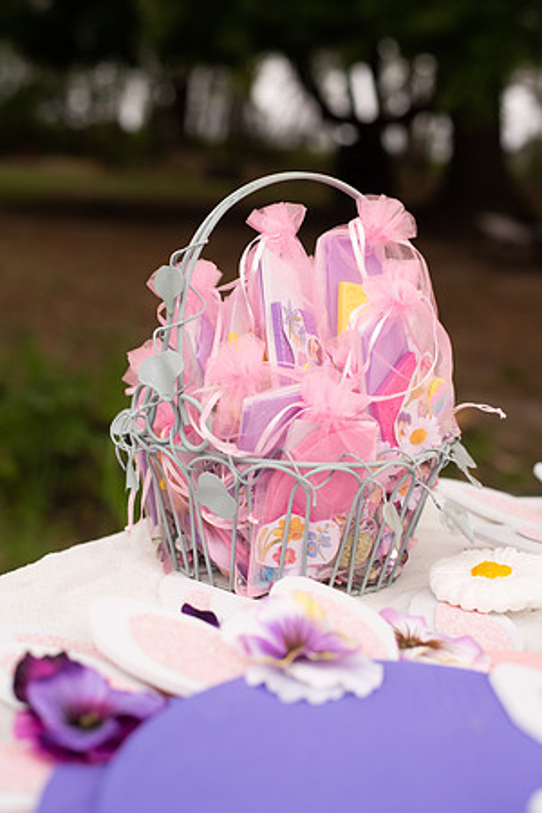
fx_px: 1129
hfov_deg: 27.0
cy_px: 406
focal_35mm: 50
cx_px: 271
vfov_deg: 39.6
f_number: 3.5
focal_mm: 50
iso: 100
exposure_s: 1/640
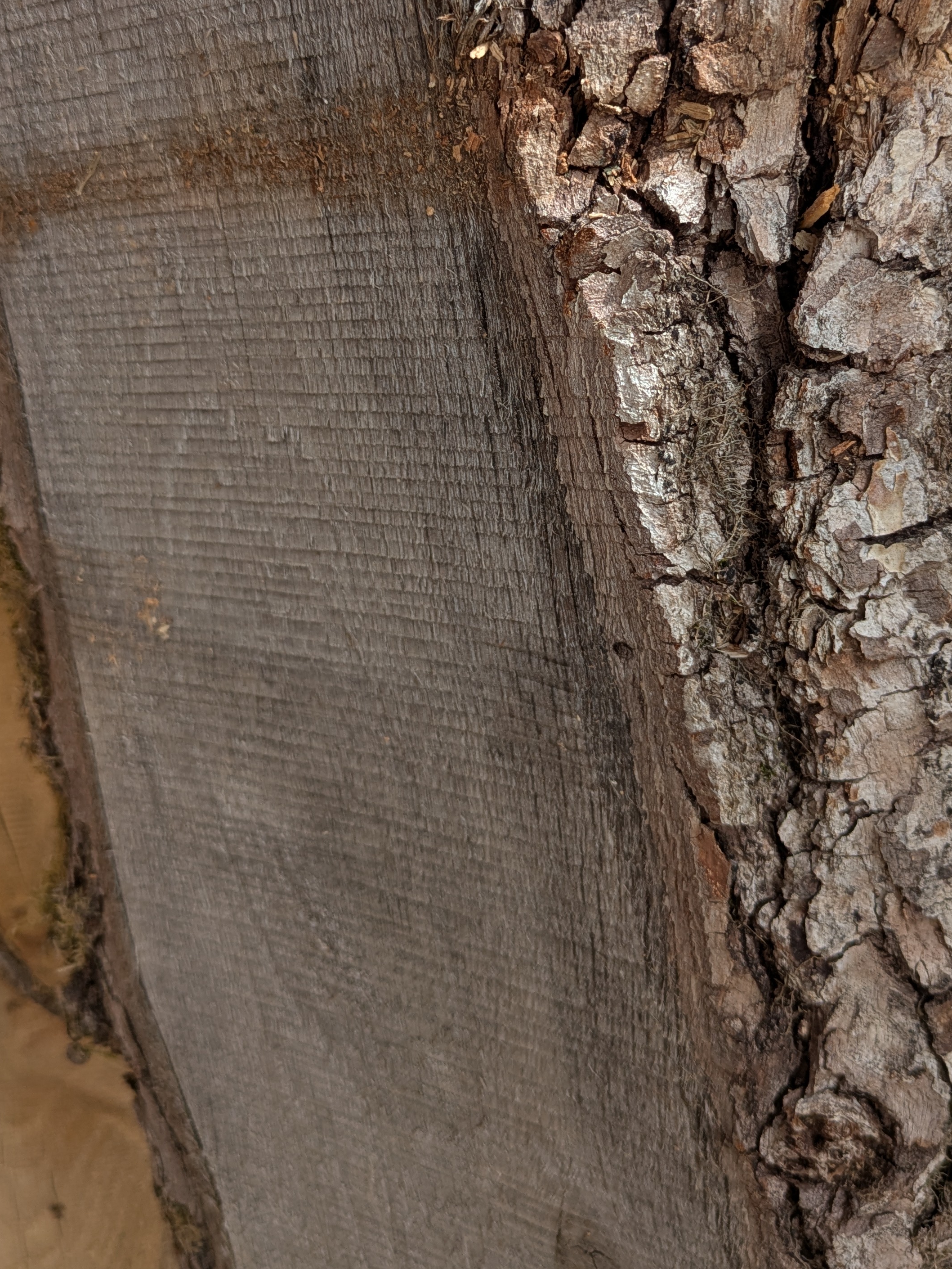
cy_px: 418
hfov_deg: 35.0
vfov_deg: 45.0
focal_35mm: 41
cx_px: 585
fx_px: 1503
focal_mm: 5.43
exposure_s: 1/332
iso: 44
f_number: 1.89
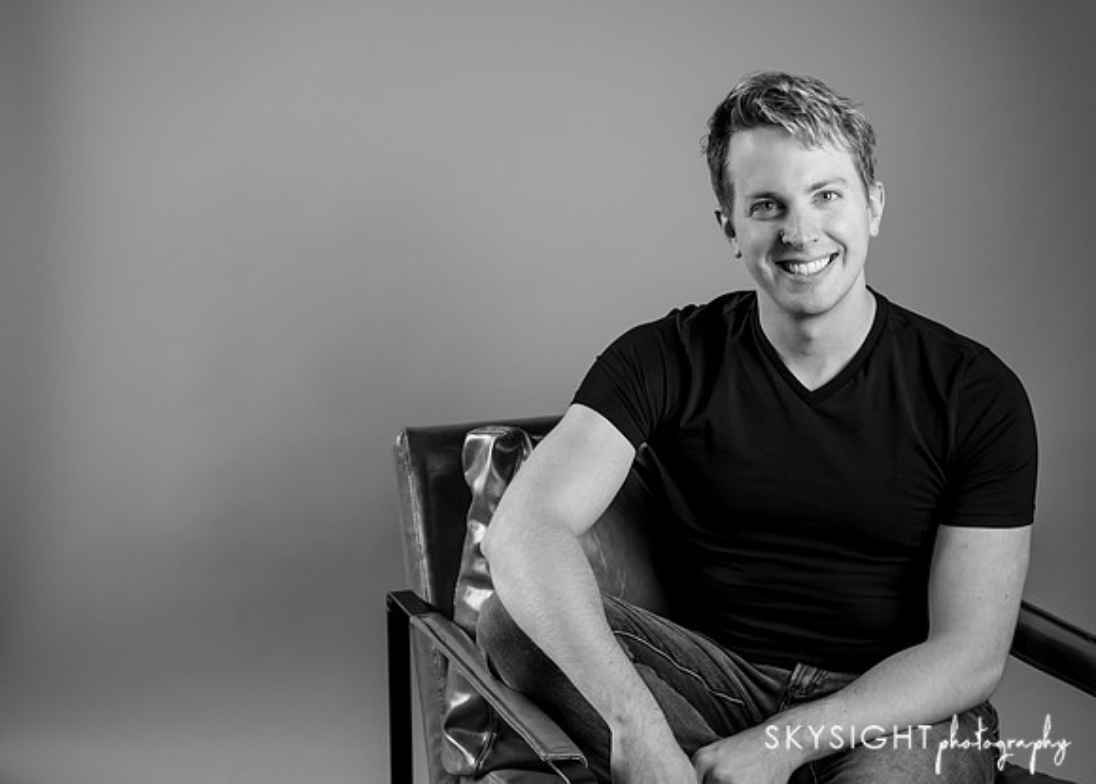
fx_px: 1857
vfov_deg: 23.8
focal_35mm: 60
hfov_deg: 32.8
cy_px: 361
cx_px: 627
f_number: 4.5
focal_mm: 52
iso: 500
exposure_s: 1/200
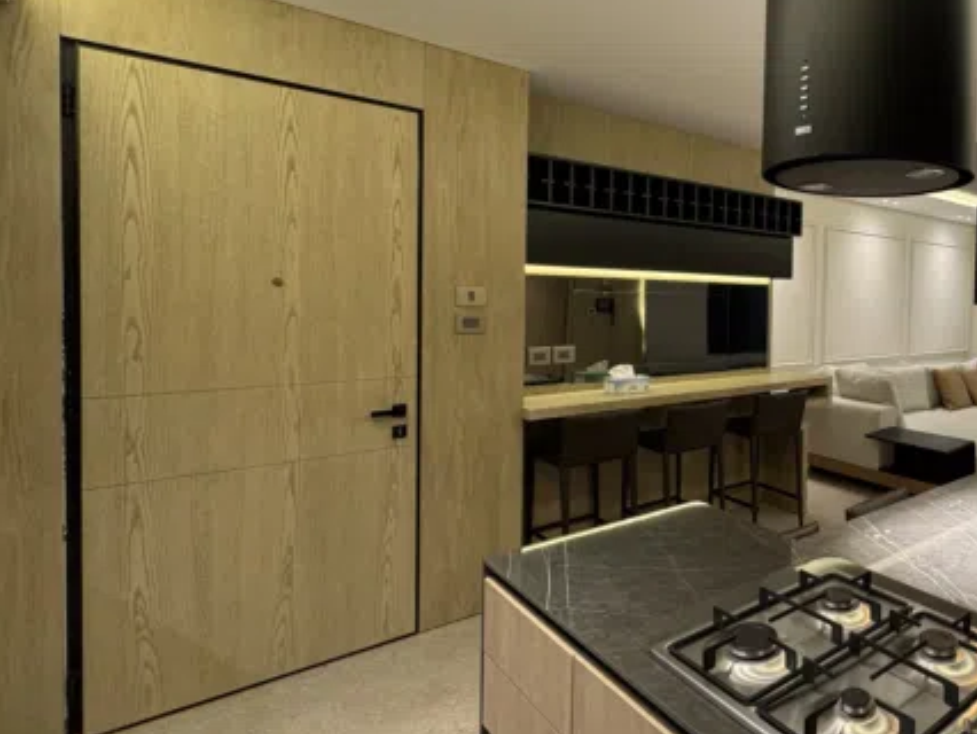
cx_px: 800
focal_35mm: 23
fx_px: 650
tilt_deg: -2.1
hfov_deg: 66.2
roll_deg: -1.9
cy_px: 313
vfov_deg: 58.7
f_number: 2.2
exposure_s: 1/50
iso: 160
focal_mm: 2.22
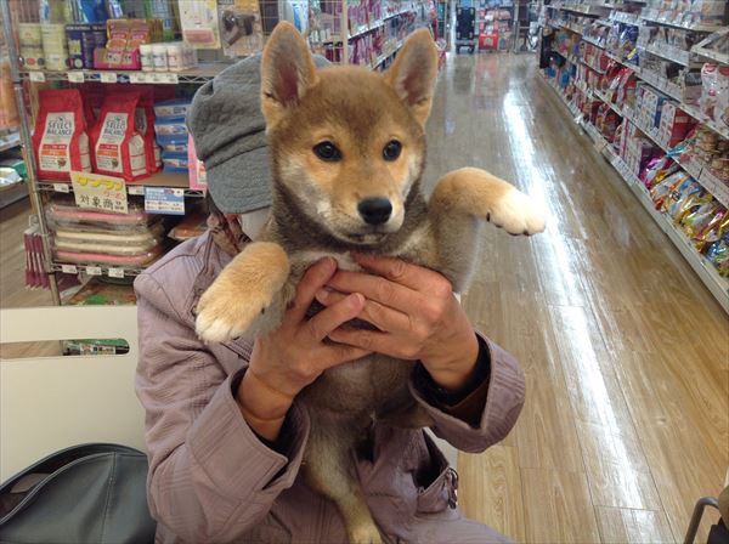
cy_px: 272
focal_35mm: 35
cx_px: 364
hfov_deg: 52.7
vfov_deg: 40.6
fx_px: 736
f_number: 2.4
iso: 64
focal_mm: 4.28
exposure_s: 1/40
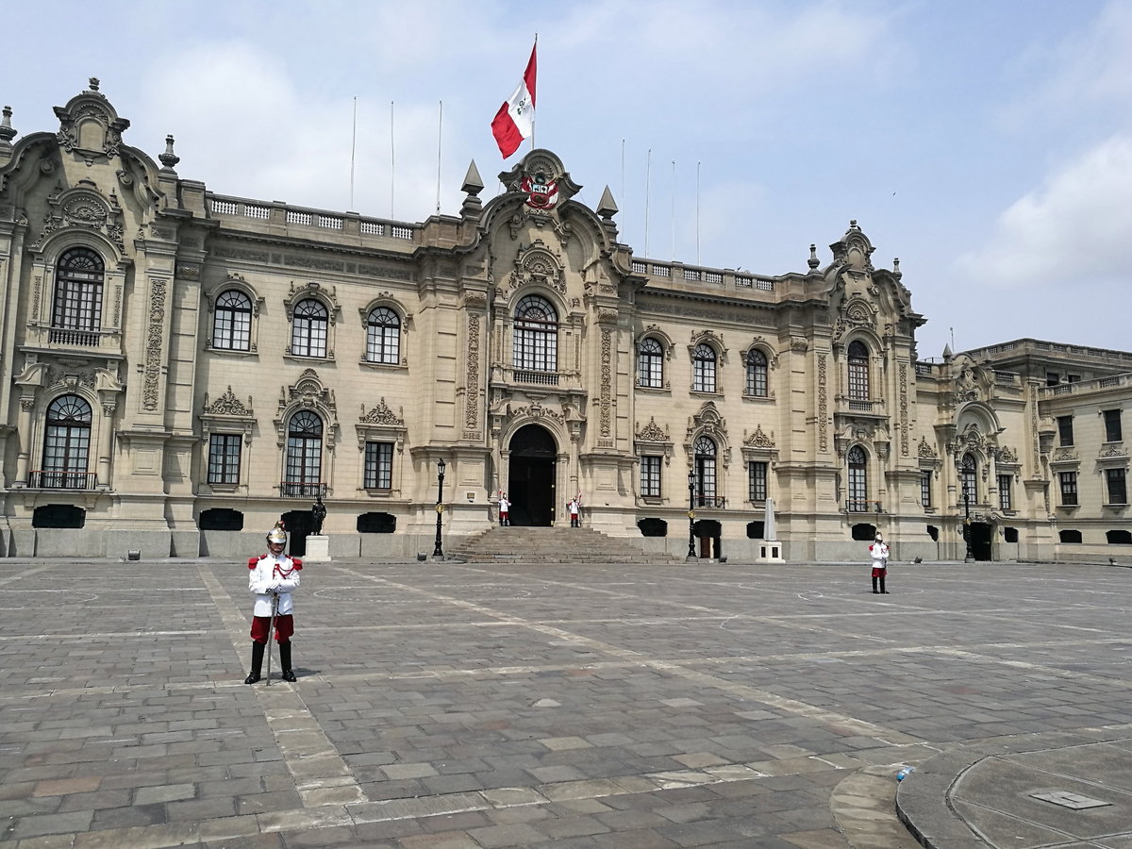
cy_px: 424
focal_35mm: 27
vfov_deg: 51.4
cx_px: 566
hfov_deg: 65.3
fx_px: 883
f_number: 2.2
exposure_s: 1/1425
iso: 50
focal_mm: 4.5
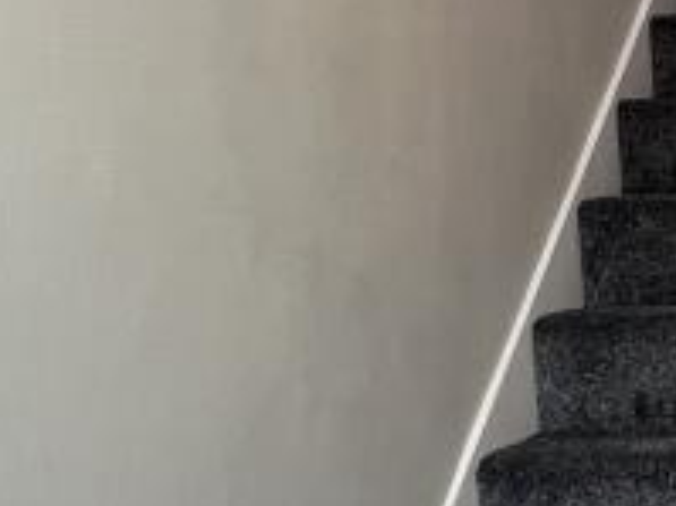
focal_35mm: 67
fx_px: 1308
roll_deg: +1.1
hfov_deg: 23.3
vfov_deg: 21.9
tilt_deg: +0.9
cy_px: 255
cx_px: 1016
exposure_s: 1/50
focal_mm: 1.57
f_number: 1.8
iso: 125
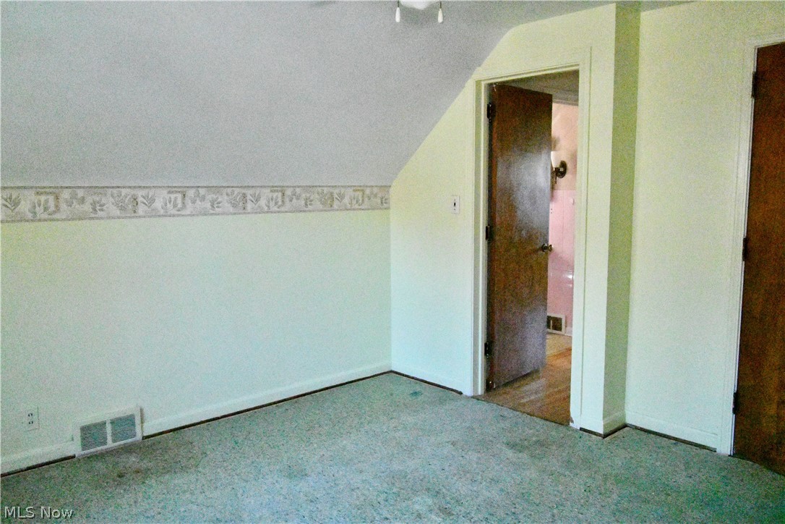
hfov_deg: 61.9
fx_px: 654
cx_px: 392
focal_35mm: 30
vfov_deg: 43.6
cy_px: 262
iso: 51200
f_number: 5.6
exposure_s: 1/1600
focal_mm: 20
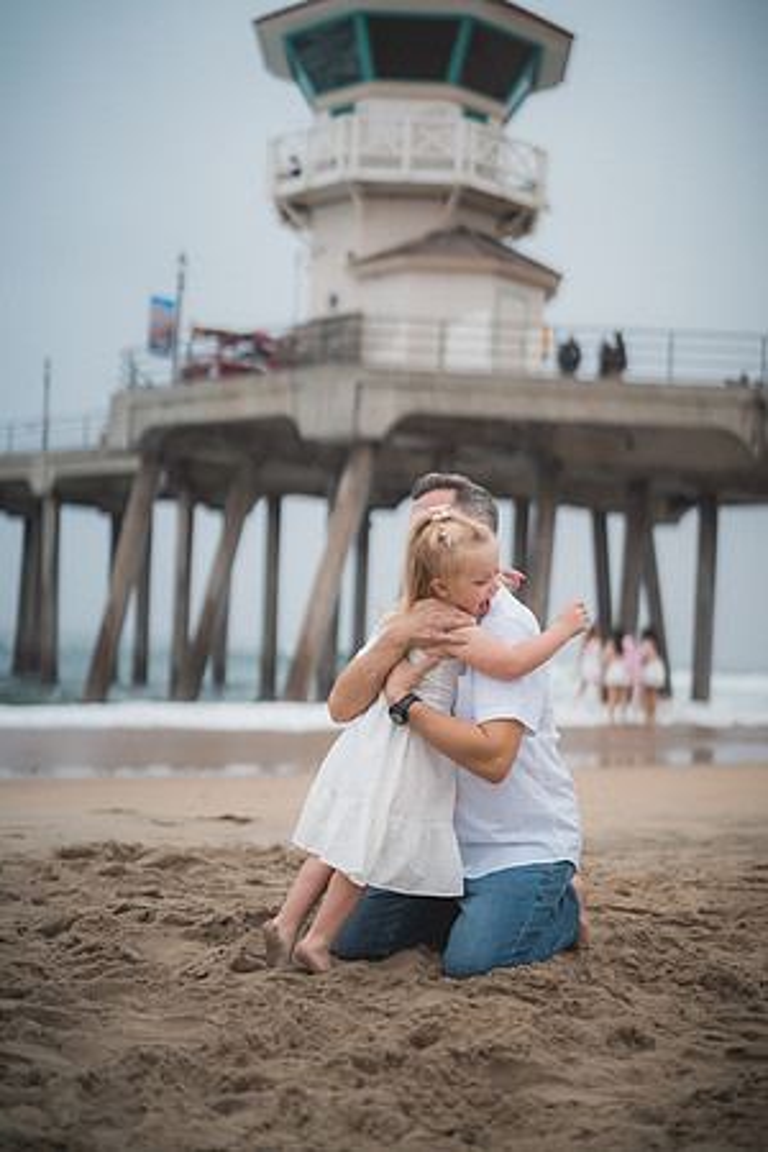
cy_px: 576
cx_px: 384
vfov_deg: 39.6
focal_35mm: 50
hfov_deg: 27.0
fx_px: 1600
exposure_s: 1/4000
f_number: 1.4
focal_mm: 50
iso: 160
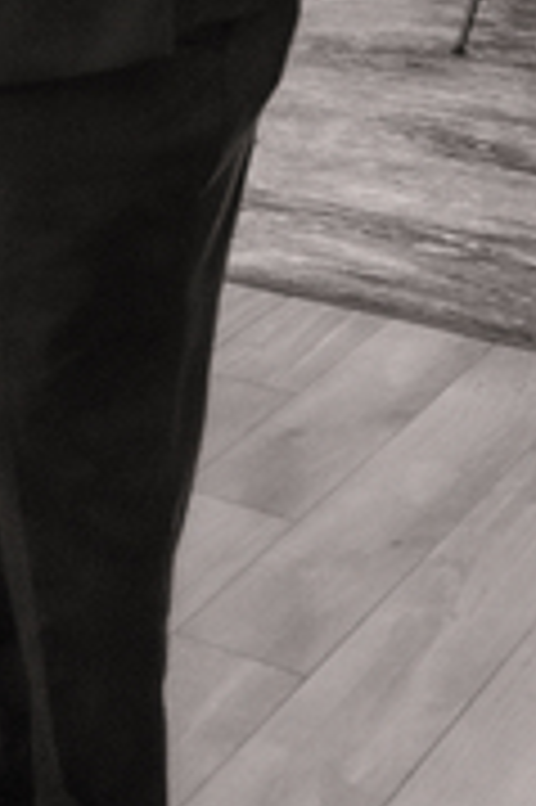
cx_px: -77
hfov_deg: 14.2
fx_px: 2103
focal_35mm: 94
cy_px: -203
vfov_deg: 20.1
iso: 1250
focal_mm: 24
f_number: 2.8
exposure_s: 1/60
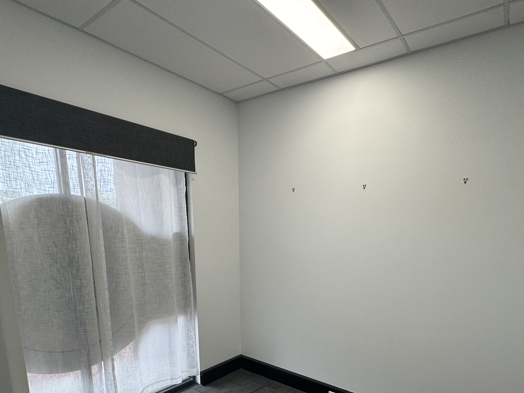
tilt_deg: -11.2
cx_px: 305
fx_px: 318
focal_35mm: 21
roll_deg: -1.5
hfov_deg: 78.4
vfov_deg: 60.3
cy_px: 291
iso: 125
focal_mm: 2.22
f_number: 2.2
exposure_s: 1/100
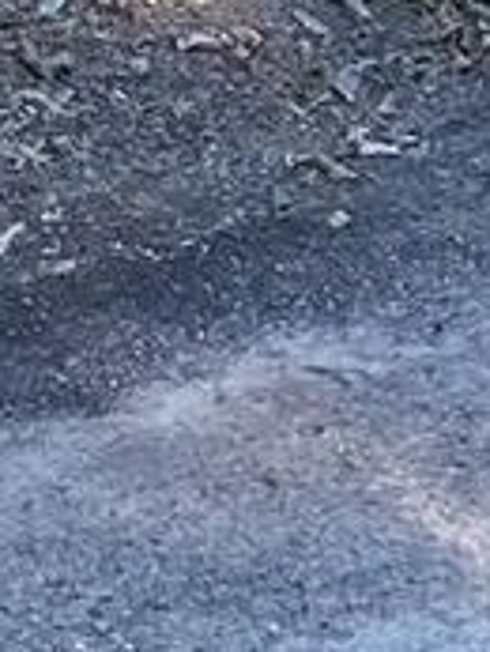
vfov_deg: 8.5
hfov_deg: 7.1
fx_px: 3864
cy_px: -1133
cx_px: -400
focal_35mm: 205
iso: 32
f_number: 1.8
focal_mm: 4.25
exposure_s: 1/544
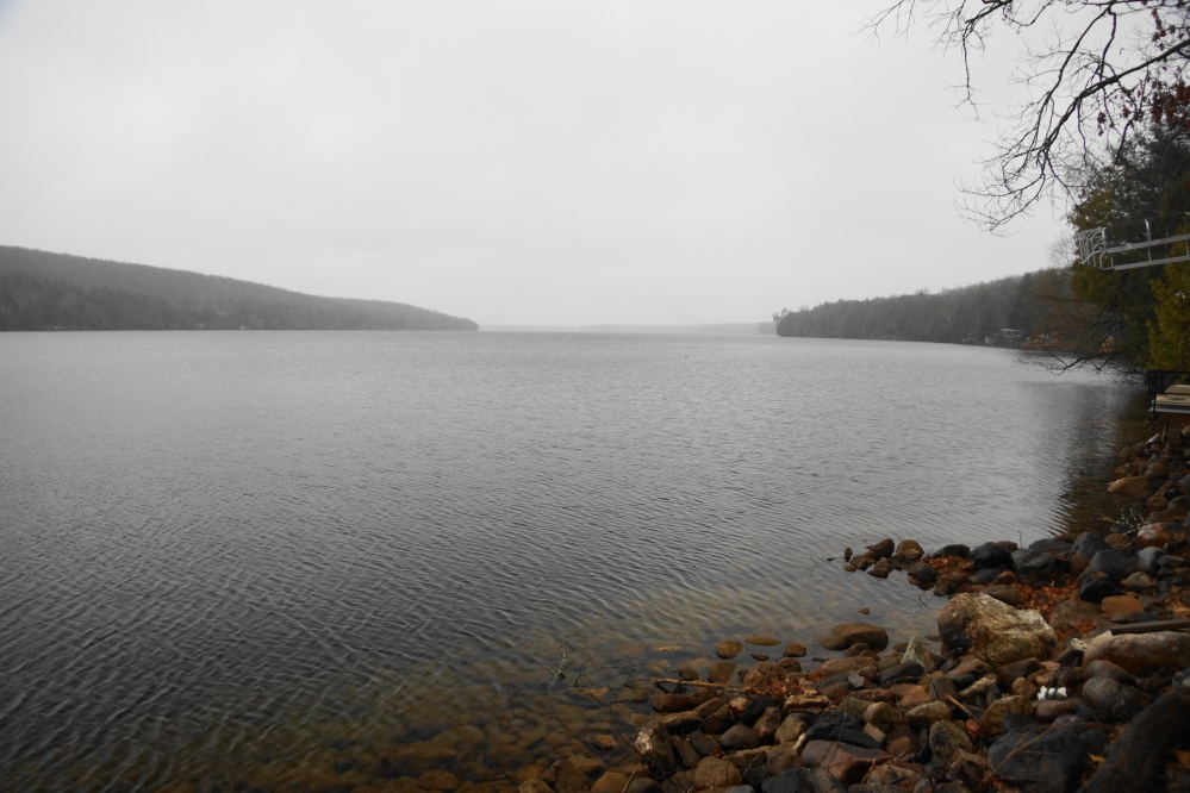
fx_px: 892
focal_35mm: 27
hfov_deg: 67.4
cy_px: 396
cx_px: 595
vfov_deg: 47.9
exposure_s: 1/60
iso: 800
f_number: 4
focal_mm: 18
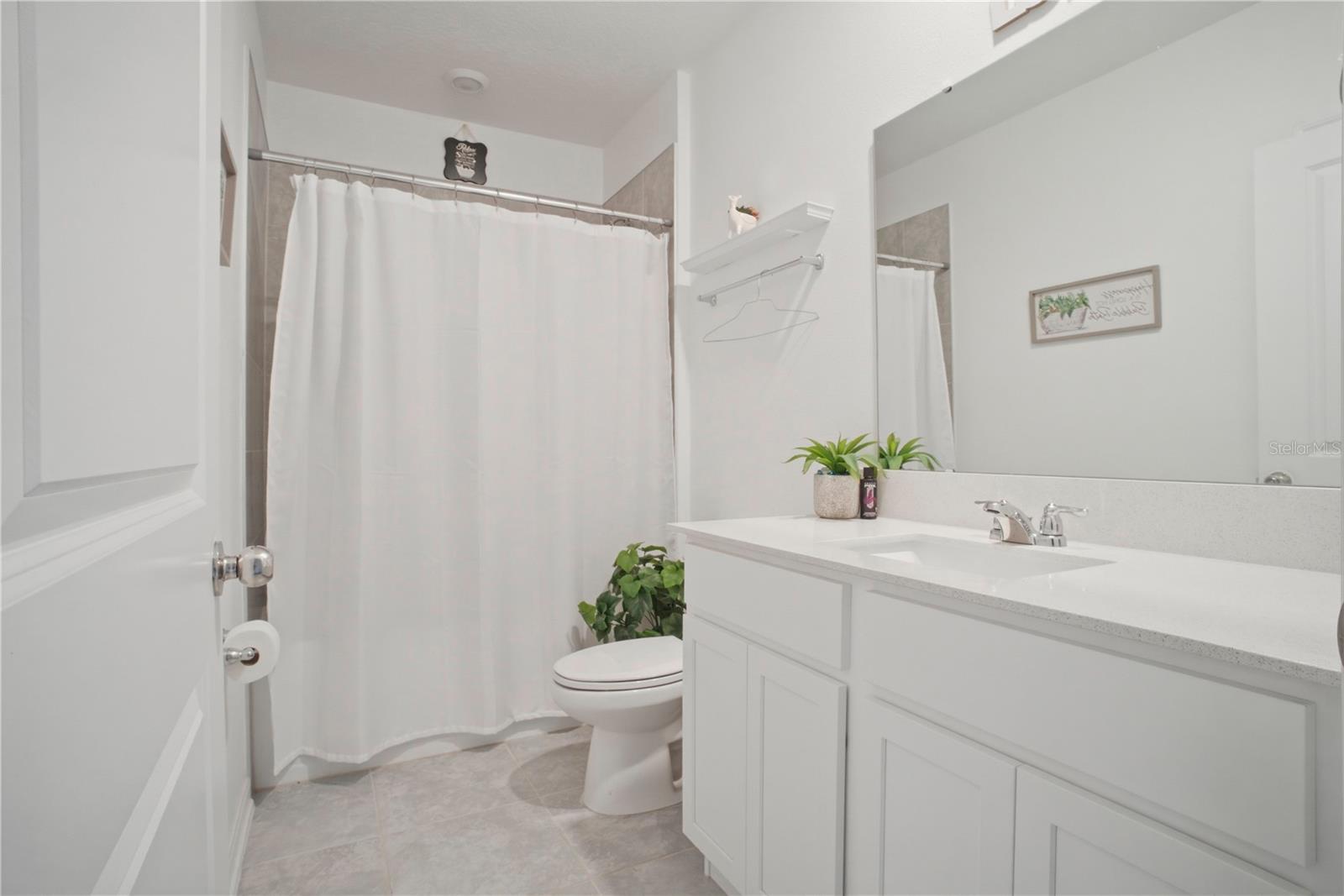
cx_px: 672
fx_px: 616
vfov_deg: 72.1
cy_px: 448
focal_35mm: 16
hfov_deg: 95.0
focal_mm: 11
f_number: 9
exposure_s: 1/3.33
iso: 400
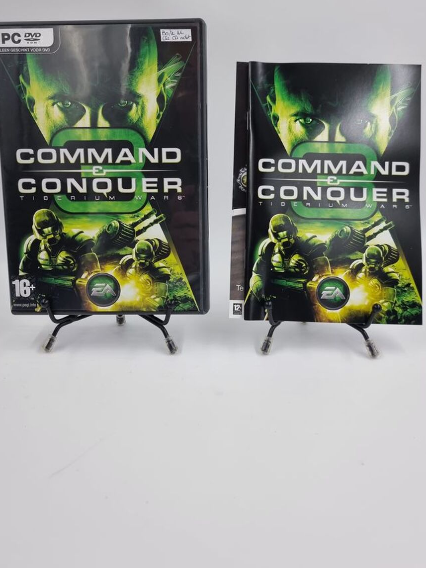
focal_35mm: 28
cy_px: 243
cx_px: 212
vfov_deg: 63.2
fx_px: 460
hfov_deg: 49.7
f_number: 1.8
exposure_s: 1/120
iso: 50
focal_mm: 6.7
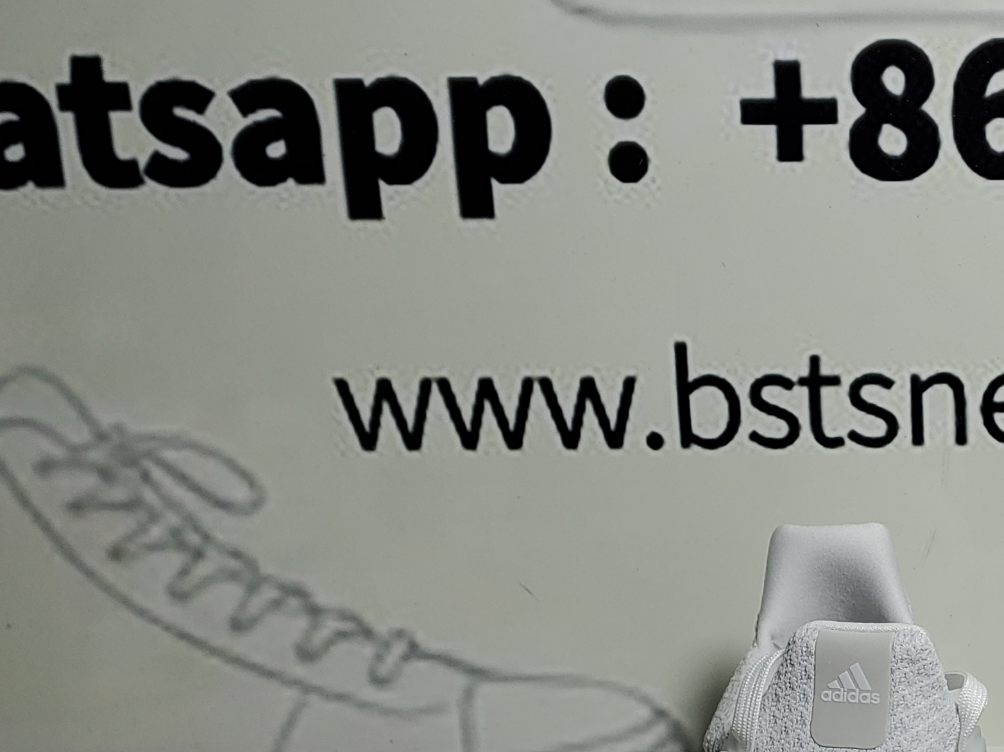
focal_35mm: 67
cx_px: 980
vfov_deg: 21.6
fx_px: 1943
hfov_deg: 27.5
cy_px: 635
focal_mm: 4.3
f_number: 1.5
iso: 50
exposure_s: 1/897
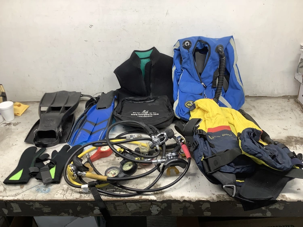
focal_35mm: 31
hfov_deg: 58.3
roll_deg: +2.7
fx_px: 271
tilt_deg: -29.6
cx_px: 152
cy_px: 114
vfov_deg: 45.5
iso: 64
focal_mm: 3.3
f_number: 2.4
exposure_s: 1/60
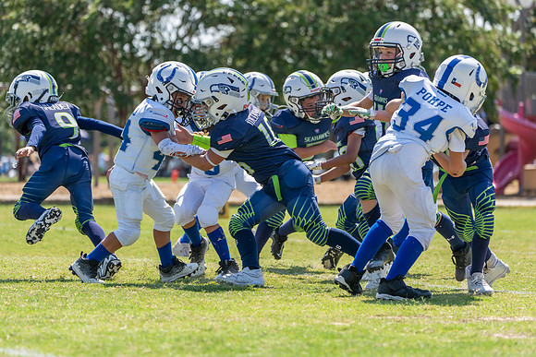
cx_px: 268
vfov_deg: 6.9
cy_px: 178
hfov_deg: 10.4
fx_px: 2949
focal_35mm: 198
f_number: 5.6
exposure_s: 1/1250
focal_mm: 198
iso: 320
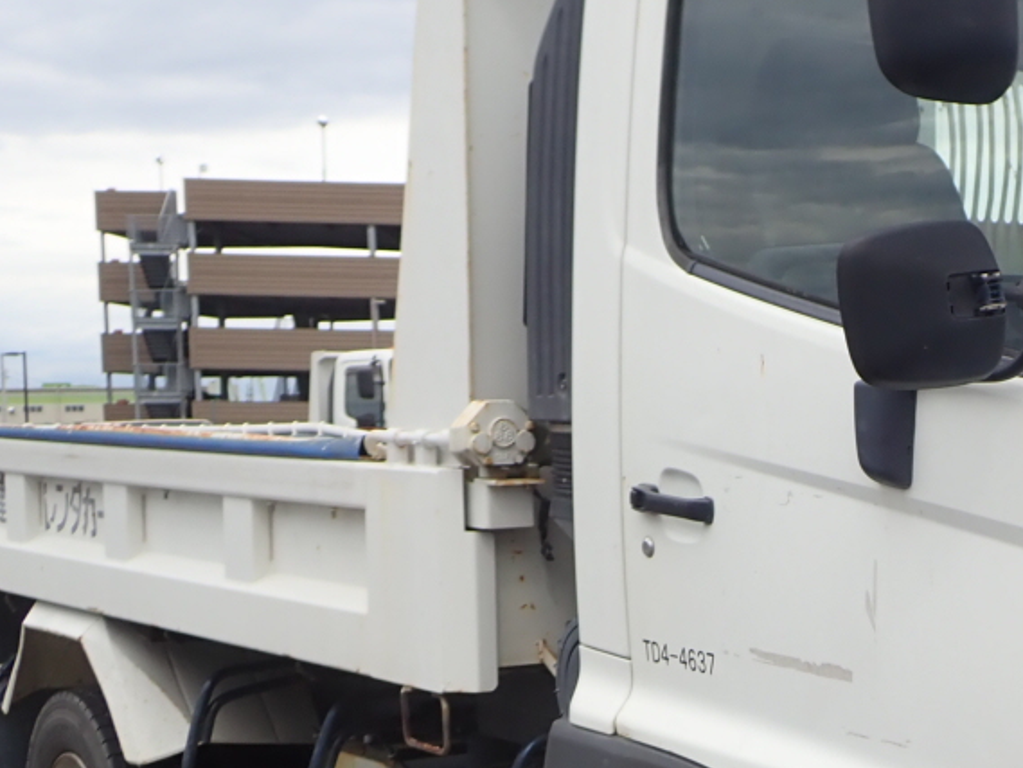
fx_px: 2128
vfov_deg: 20.3
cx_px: 953
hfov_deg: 26.0
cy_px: 592
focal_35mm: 72
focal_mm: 5.87
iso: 100
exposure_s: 1/500
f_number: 3.2
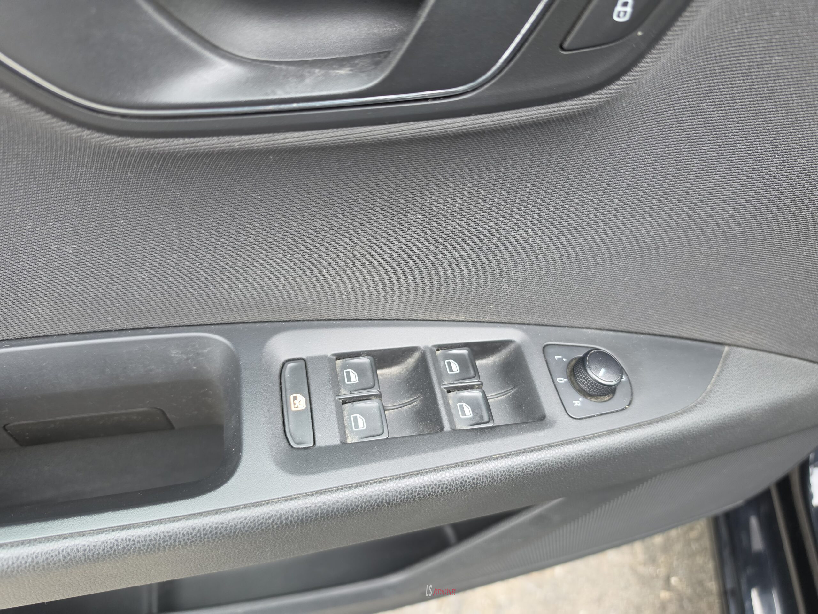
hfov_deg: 73.9
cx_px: 409
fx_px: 544
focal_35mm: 23
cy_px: 307
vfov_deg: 58.9
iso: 250
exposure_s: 1/120
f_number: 1.4
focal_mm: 6.5
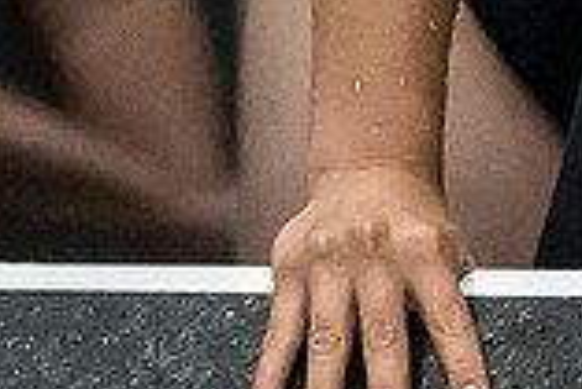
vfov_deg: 0.3
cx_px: 1411
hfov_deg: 0.5
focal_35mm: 3963
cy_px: -272
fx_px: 64126
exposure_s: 1/1000
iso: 3200
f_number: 2.8
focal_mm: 200
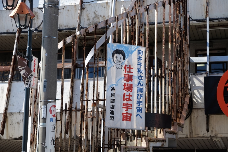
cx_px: 114
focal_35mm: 83
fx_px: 526
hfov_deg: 24.5
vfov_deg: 16.5
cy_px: 76
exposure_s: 1/280
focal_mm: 55
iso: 200
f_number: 5.6
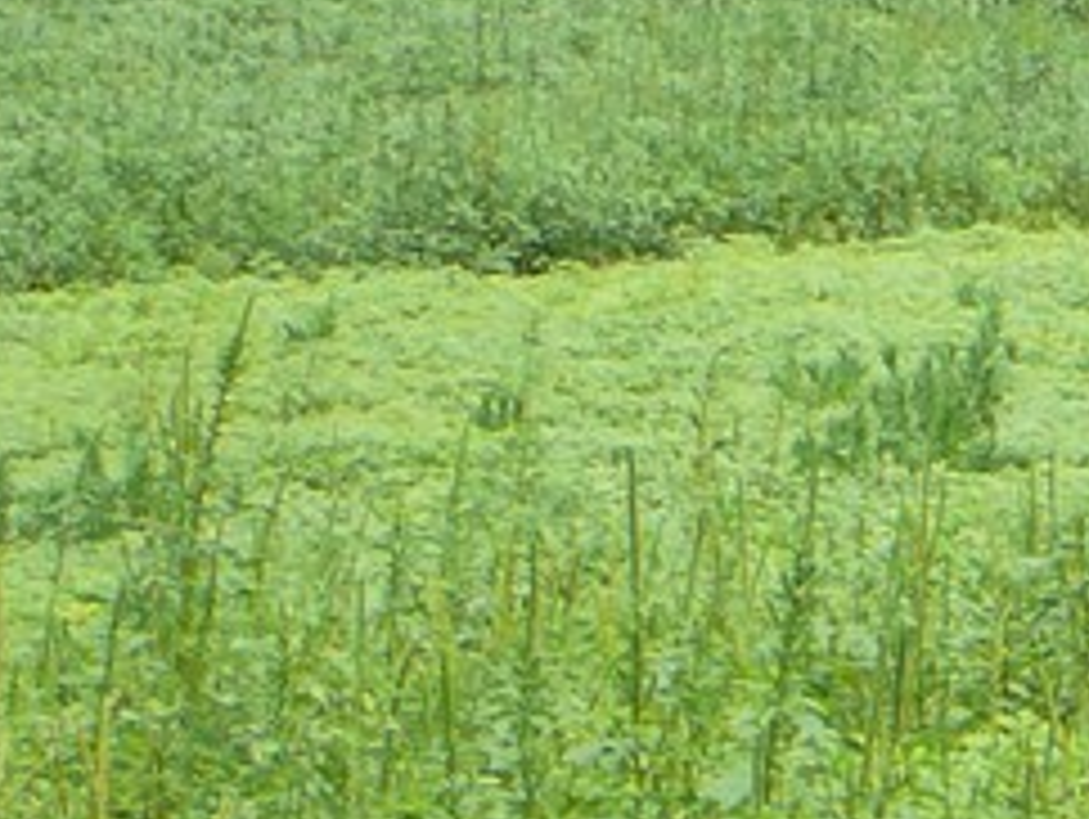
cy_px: 657
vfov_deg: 5.0
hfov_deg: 6.4
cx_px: 2246
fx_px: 9447
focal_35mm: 300
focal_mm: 10.5
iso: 80
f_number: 3.7
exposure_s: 1/640
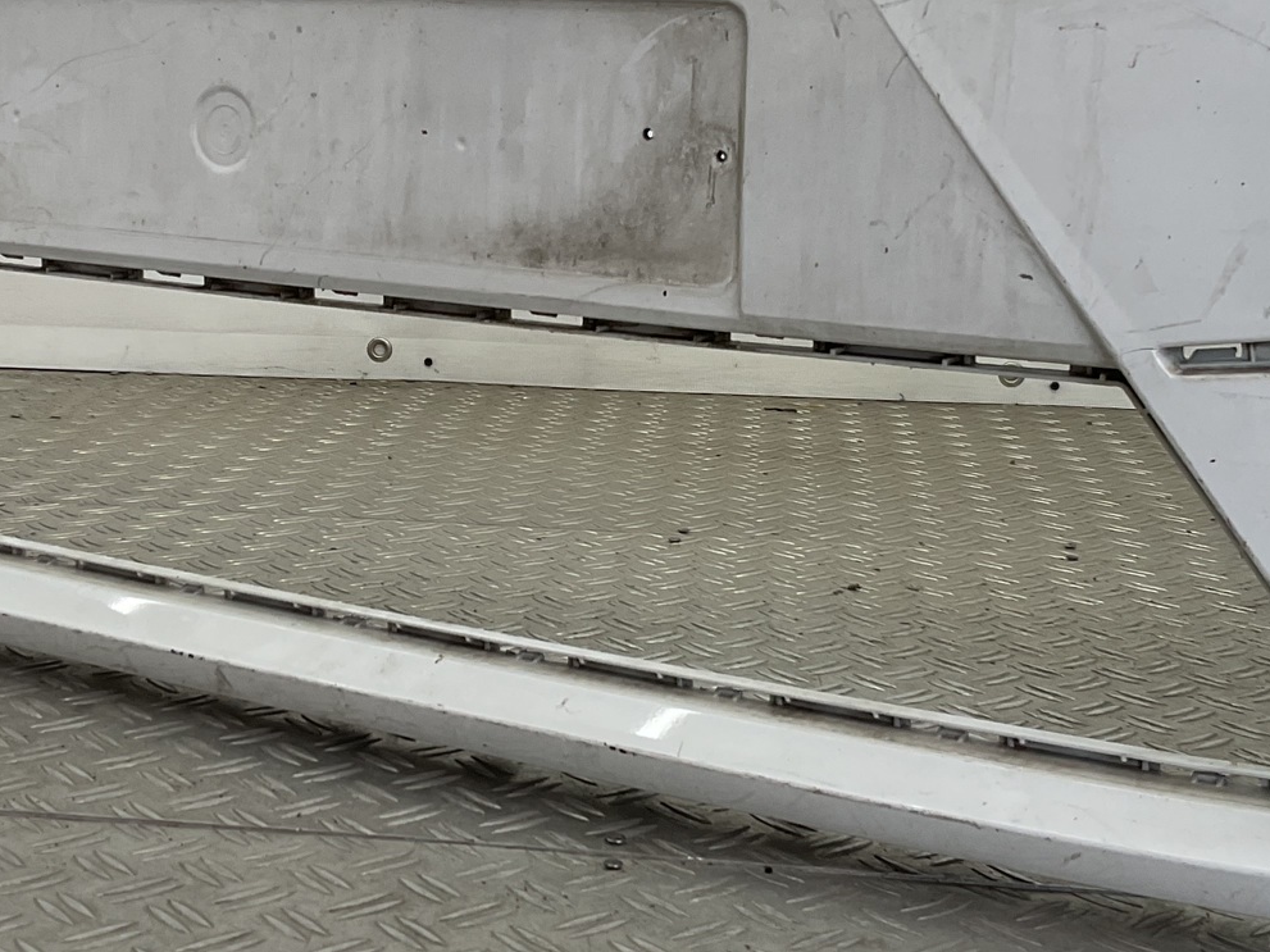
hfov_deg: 32.7
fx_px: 2164
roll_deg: -2.5
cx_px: 548
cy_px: 352
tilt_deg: -9.6
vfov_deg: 24.7
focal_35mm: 59
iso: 16
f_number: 1.8
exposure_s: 1/141
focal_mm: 3
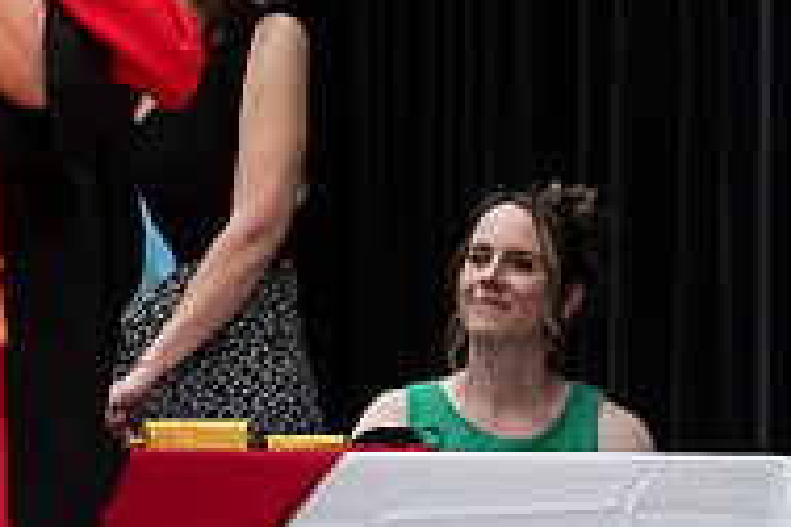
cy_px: 590
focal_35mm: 362
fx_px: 7953
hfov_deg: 5.7
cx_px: -130
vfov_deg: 3.8
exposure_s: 1/200
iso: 1000
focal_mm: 85
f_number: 2.8
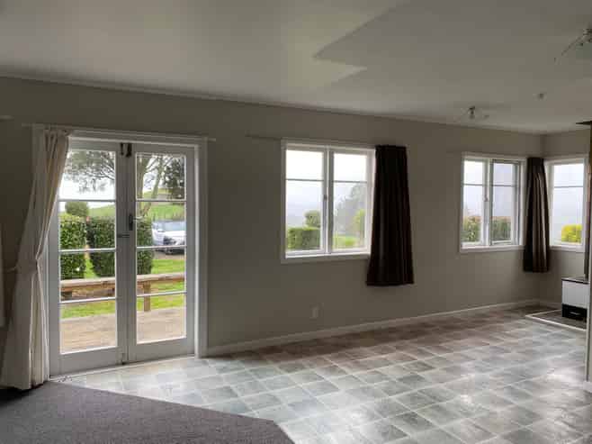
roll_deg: -0.6
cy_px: 222
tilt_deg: -2.3
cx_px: 296
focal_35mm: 26
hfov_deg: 67.3
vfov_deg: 53.0
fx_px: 444
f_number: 1.8
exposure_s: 1/122
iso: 64
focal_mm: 4.25
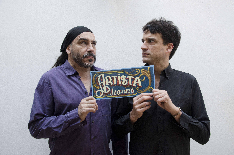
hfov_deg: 51.4
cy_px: 78
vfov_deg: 35.3
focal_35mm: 38
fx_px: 243
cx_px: 117
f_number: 7.1
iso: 400
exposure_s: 1/125
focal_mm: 25
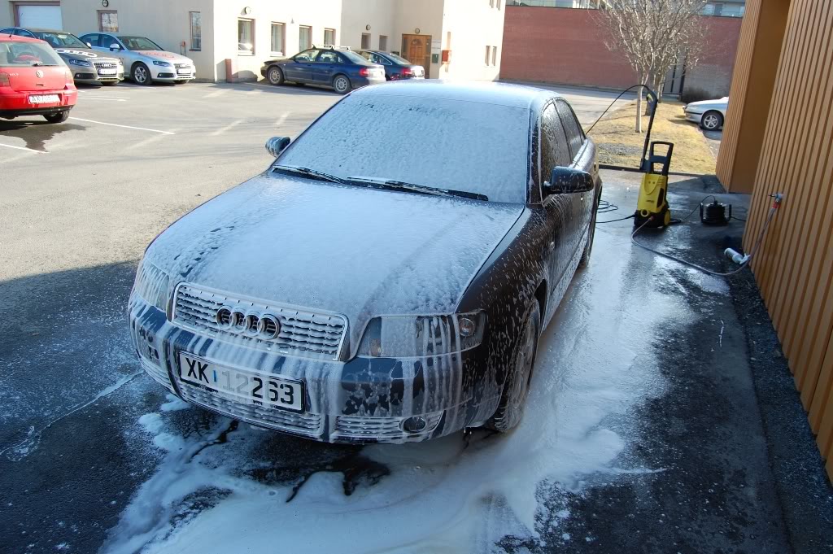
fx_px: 624
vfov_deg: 47.9
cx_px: 416
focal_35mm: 27
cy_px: 277
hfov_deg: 67.4
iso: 200
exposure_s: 1/160
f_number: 6.3
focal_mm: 18
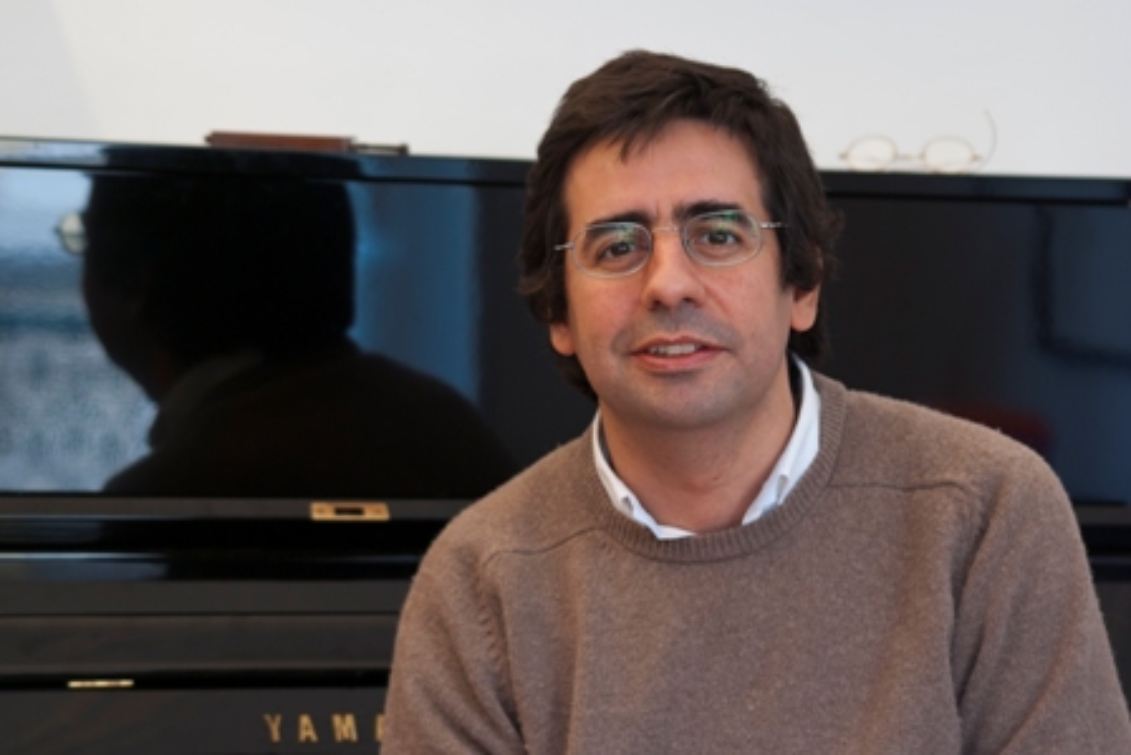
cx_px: 566
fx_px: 4384
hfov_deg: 14.7
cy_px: 378
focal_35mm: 140
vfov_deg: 9.8
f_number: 5
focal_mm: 93
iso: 320
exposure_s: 1/4
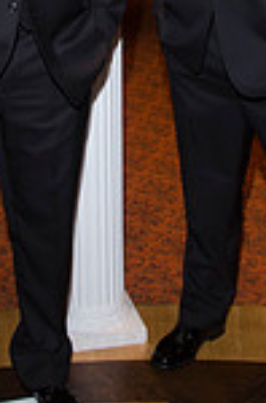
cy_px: -30
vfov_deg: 23.7
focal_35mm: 81
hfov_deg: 16.7
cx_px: 126
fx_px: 904
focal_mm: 18
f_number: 5.6
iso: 400
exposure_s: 1/60
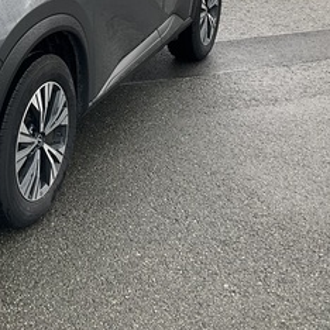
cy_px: 10
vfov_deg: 23.7
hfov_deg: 23.6
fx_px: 755
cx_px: 0
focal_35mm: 70
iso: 16
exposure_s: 1/125
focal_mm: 3
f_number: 1.8
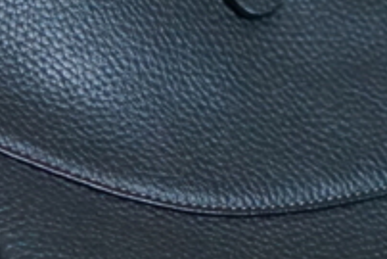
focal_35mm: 380
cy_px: 113
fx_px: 4088
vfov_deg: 3.6
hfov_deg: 5.4
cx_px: 414
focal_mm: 50
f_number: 2
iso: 3200
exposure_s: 1/125
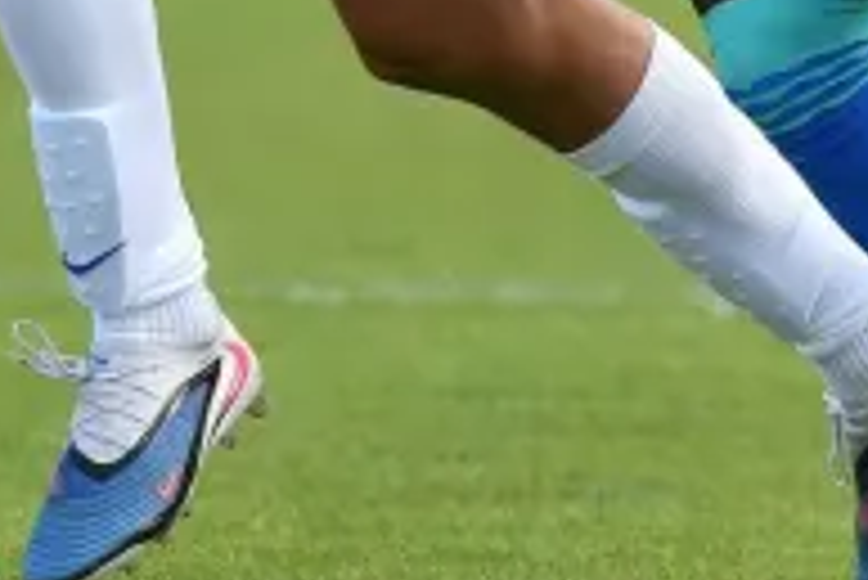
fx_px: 33297
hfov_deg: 1.5
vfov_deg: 1.0
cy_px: -461
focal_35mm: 1380
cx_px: 13
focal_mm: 350
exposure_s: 1/1600
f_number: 5
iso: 720
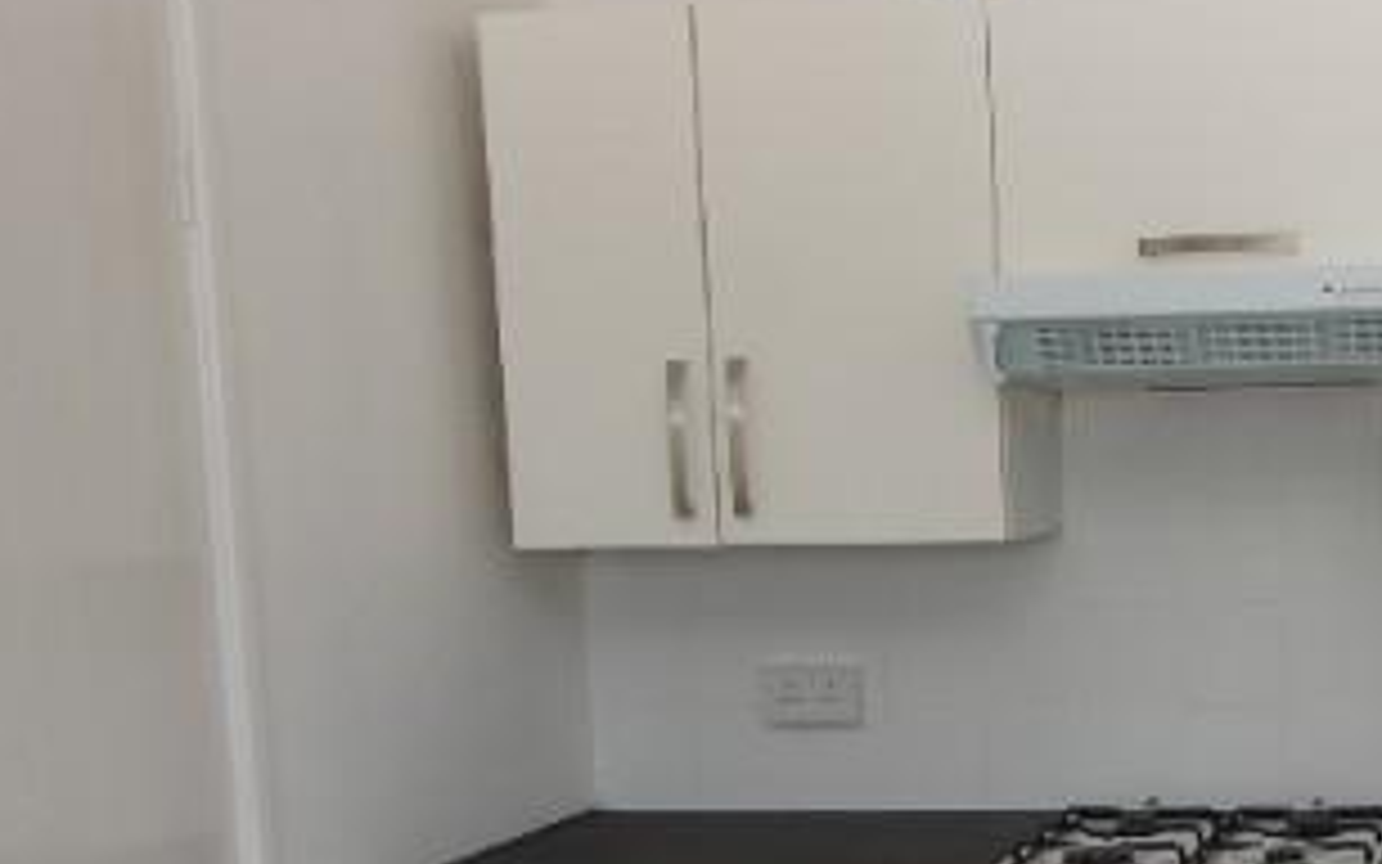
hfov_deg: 36.4
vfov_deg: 25.0
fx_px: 1921
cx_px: 1314
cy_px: 675
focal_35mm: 51
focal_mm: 10
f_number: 5.6
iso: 160
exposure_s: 1/60
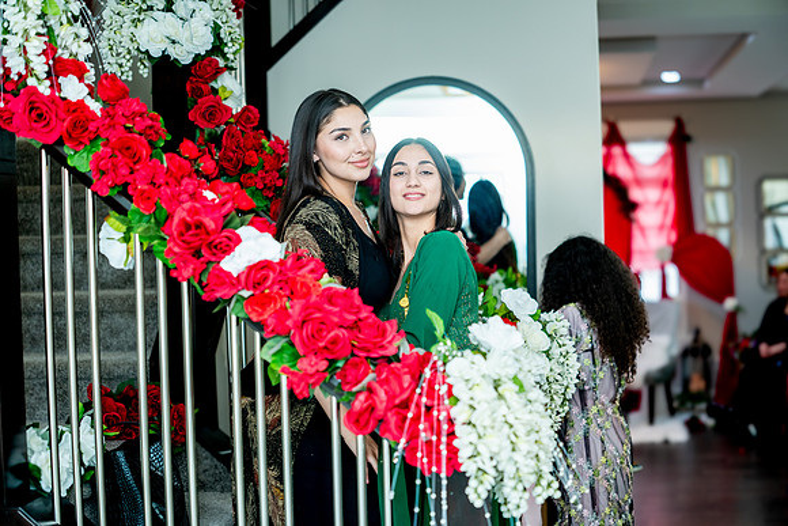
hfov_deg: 39.6
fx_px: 1095
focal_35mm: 50
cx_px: 394
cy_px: 263
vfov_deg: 27.0
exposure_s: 1/200
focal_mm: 50
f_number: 2
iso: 1000
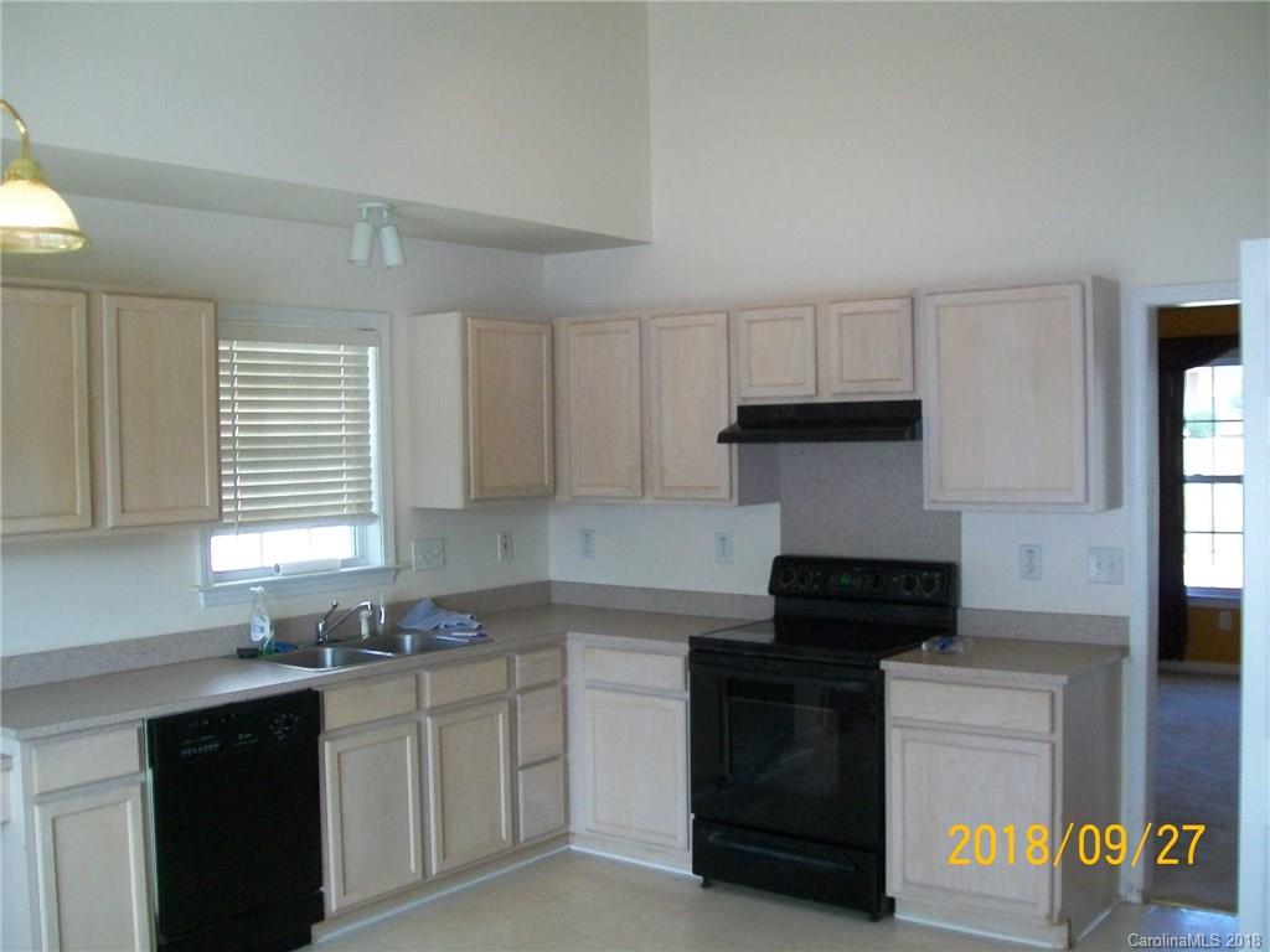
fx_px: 1321
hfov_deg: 51.4
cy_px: 476
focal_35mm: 36
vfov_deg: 39.7
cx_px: 635
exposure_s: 1/125
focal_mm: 6
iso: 160
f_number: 2.7
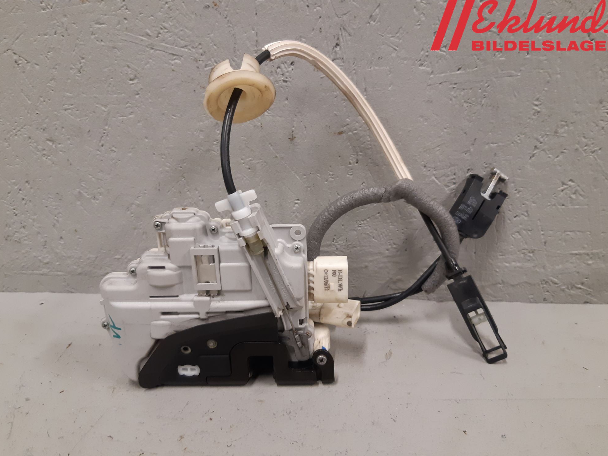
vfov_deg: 51.3
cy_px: 235
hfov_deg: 65.3
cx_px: 304
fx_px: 474
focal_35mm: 27
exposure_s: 1/50
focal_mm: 3.93
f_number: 1.7
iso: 125
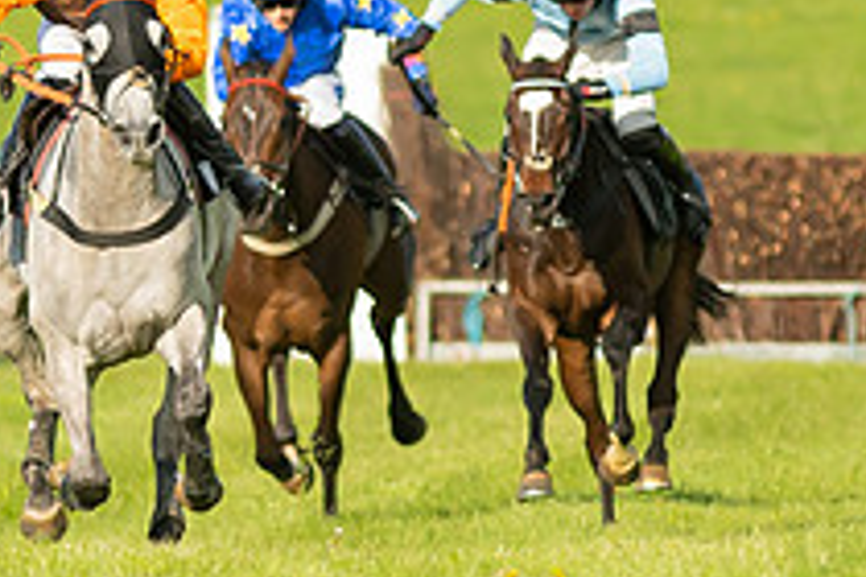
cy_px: 624
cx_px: 191
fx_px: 47506
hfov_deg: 1.0
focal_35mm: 1975
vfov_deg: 0.7
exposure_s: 1/2000
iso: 400
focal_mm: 300
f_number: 5
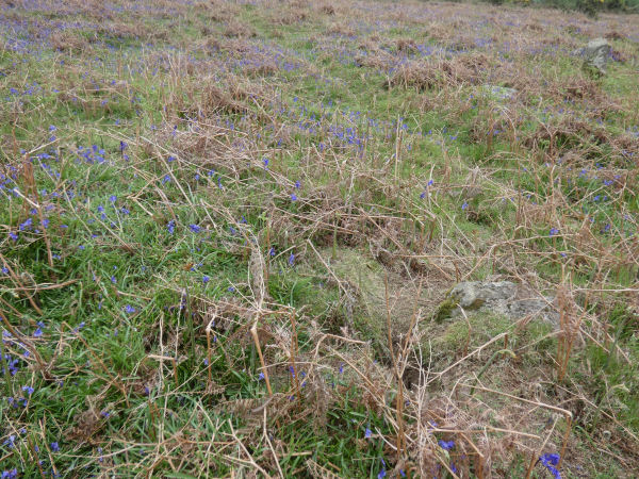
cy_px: 240
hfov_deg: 56.8
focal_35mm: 32
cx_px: 320
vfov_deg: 44.2
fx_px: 591
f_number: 3.4
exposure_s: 1/250
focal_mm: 5.8
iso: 80
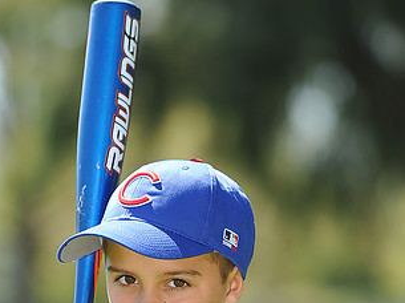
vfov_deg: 4.0
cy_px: 332
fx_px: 4277
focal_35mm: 366
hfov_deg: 5.4
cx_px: 157
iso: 200
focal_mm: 200
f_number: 4.5
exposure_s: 1/500
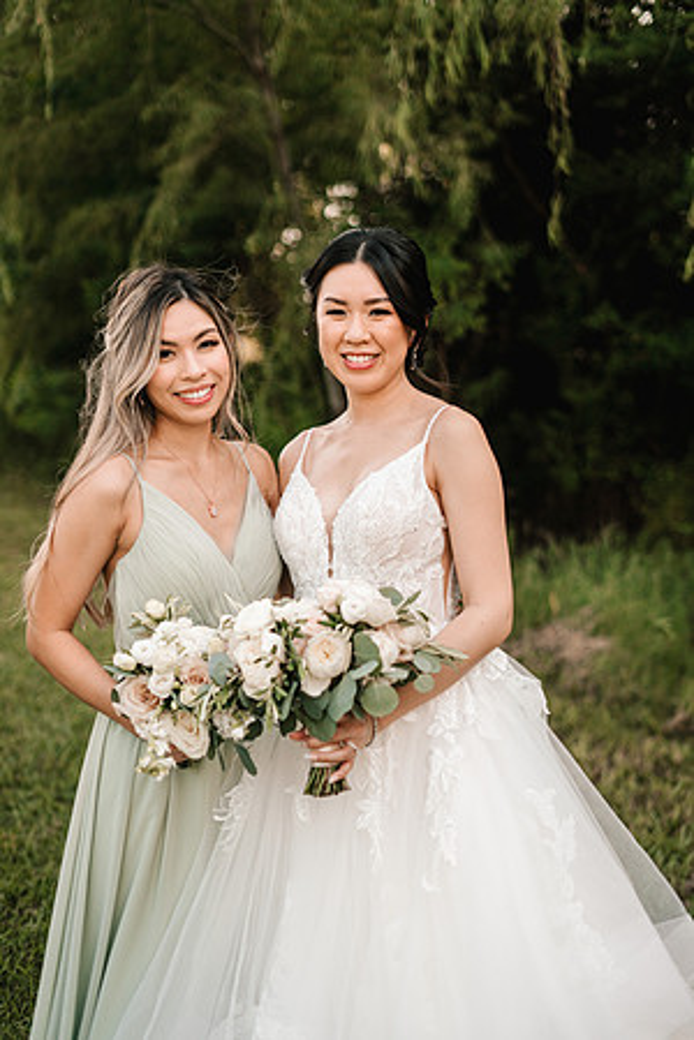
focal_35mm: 50
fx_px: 1446
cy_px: 520
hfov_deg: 27.0
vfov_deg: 39.6
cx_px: 347
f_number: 2.2
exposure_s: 1/2000
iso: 250
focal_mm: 50
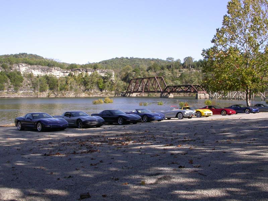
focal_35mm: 38
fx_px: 294
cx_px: 134
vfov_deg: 37.7
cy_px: 100
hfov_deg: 49.0
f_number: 6
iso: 100
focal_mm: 7.85
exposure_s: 1/250
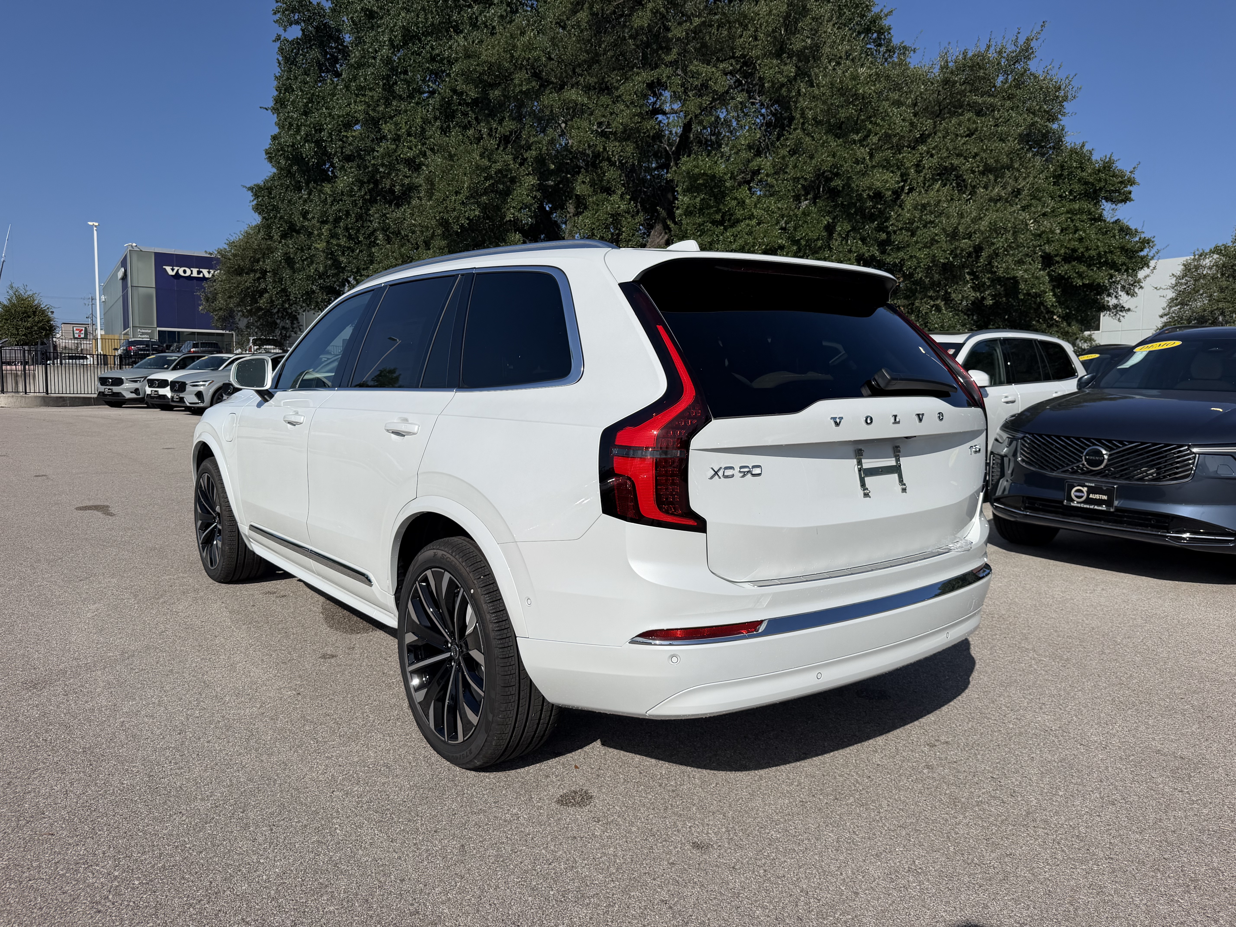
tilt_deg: -4.7
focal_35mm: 24
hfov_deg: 71.6
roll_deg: -0.9
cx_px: 618
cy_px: 464
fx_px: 857
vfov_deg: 56.8
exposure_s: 1/10309
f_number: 1.78
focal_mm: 6.76
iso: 80
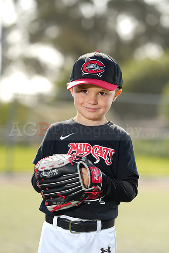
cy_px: 126
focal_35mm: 189
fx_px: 1330
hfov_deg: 7.3
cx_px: 84
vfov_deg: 10.9
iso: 64
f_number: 4.5
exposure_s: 1/250
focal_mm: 189
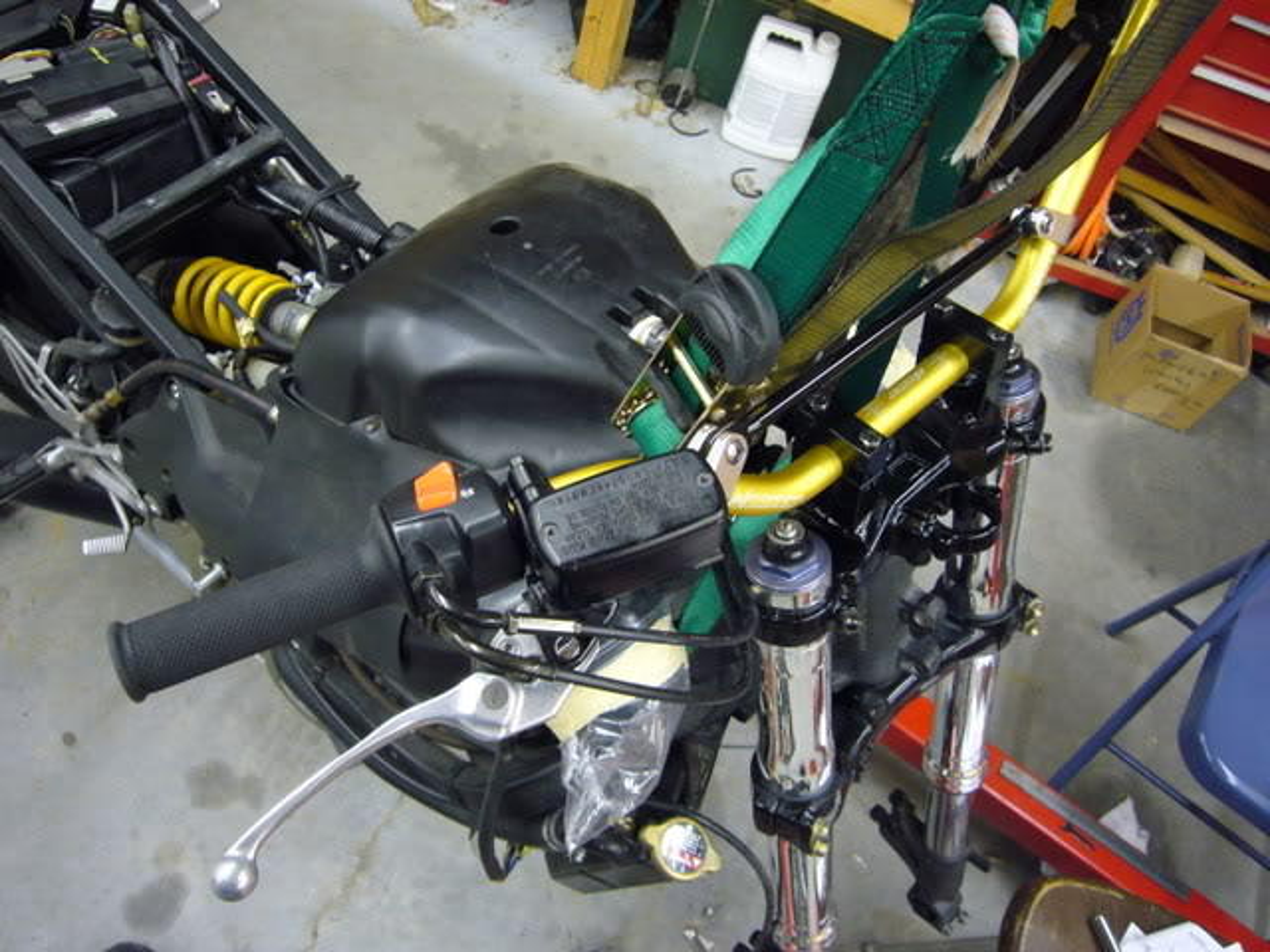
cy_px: 476
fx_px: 1101
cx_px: 635
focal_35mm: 30
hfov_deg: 60.0
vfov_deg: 46.8
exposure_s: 1/10
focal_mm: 4.9
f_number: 2.9
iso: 200
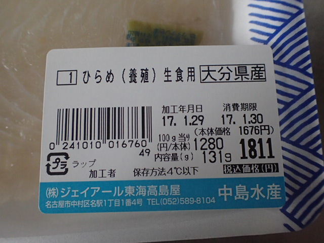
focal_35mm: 30
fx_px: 281
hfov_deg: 60.0
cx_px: 162
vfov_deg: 46.8
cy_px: 122
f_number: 2.3
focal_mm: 5.5
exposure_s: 1/125
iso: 640
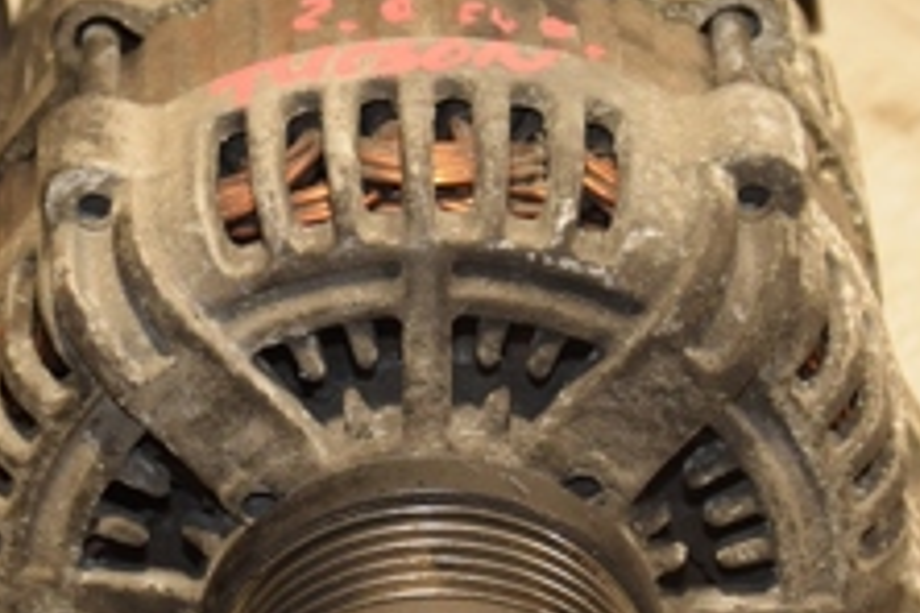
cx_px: 278
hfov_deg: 9.1
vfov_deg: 6.1
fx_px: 5750
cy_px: 306
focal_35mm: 225
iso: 800
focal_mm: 52
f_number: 5
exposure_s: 1/160
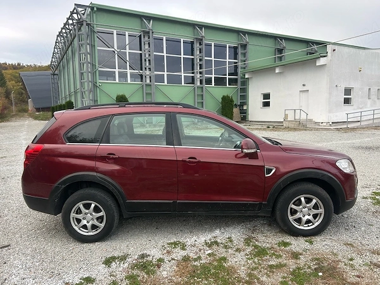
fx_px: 285
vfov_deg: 53.1
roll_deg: +1.2
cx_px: 190
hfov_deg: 67.3
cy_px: 142
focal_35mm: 26
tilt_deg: -6.7
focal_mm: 5.7
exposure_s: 1/251
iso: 40
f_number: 1.5
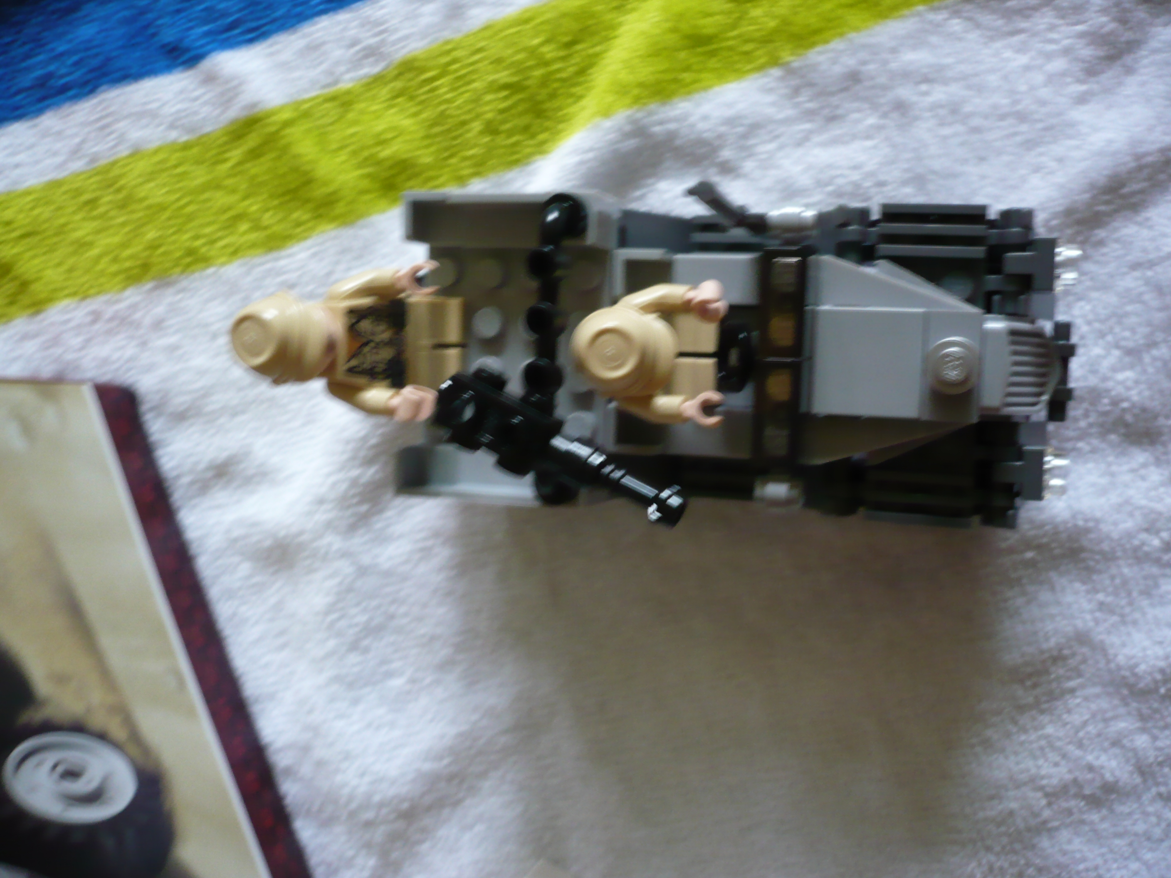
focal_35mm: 35
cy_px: 439
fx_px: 1184
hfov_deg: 52.6
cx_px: 586
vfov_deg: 40.7
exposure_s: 1/13
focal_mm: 5.8
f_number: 2.8
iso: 200
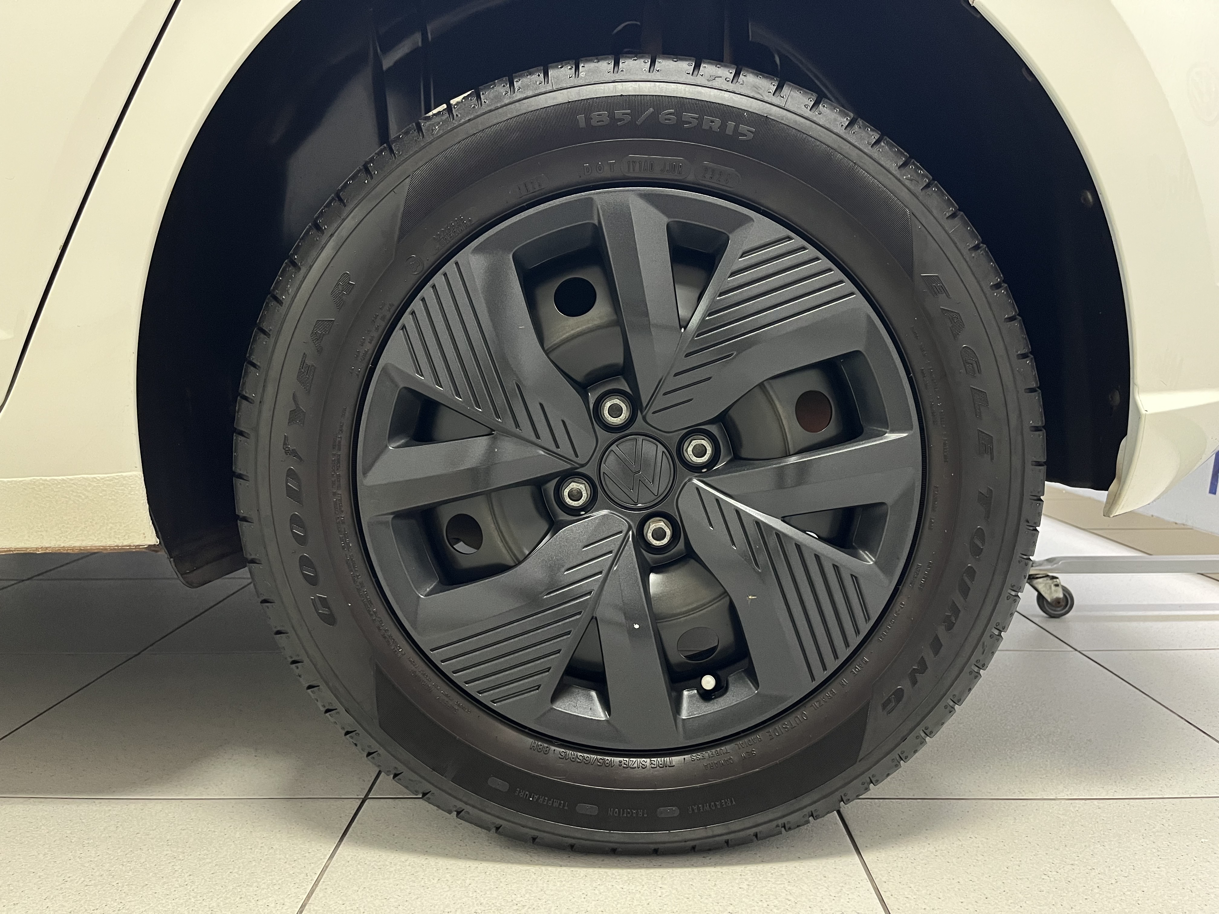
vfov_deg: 53.1
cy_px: 457
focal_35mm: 26
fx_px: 916
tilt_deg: -6.1
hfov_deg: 67.3
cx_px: 610
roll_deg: +1.0
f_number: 1.6
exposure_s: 1/40
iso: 400
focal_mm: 5.1
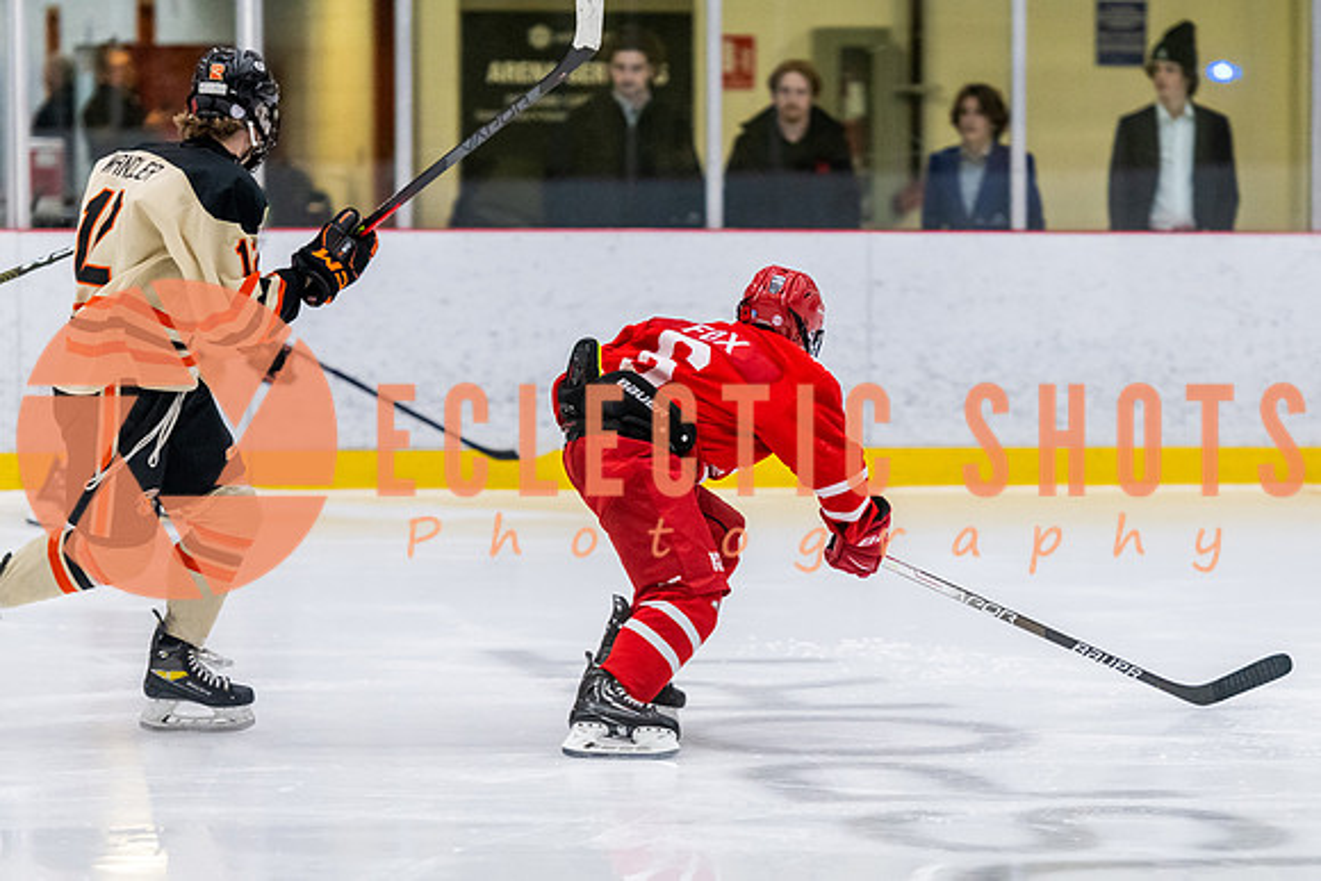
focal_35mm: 179
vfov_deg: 7.7
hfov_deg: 11.5
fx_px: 6571
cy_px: 528
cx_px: 809
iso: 3200
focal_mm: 145
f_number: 3.2
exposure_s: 1/640
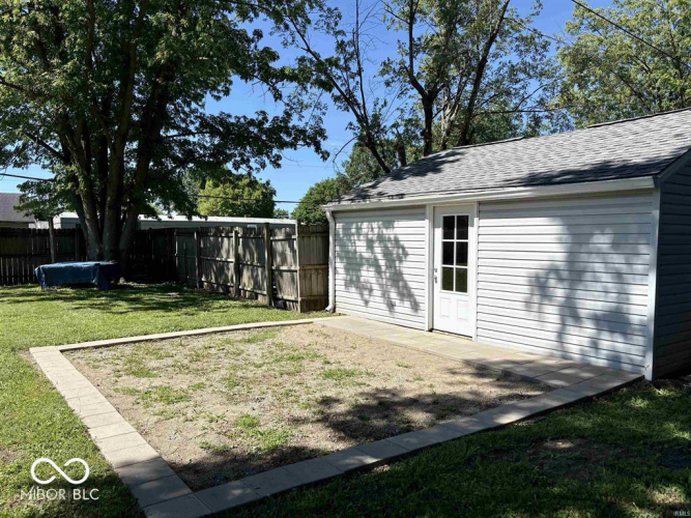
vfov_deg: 53.0
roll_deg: +0.3
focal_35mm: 26
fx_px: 519
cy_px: 259
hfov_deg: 67.3
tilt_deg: -2.1
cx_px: 346
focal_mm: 5.96
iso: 50
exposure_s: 1/3448
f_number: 1.6
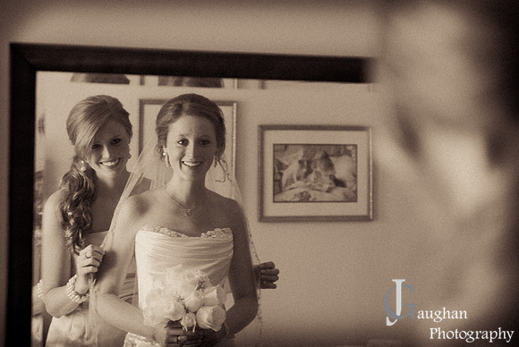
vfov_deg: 19.0
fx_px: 1039
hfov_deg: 28.0
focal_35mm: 72
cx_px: 260
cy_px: 174
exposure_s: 1/100
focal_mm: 48
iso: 1000
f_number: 2.8
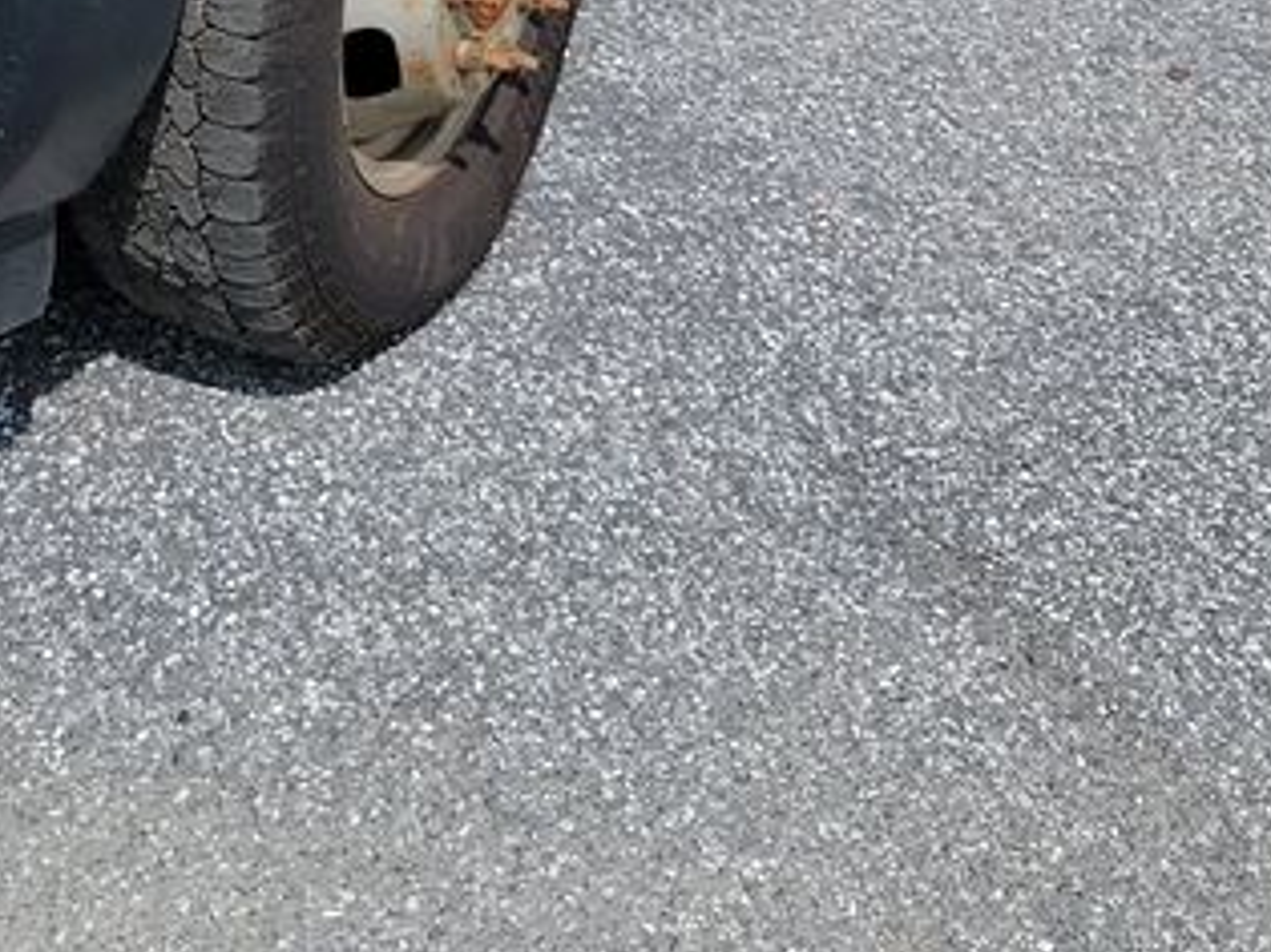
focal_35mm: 78
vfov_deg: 17.4
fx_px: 2863
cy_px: -391
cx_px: 230
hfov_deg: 24.6
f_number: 1.8
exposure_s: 1/1460
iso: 50
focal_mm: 6.7
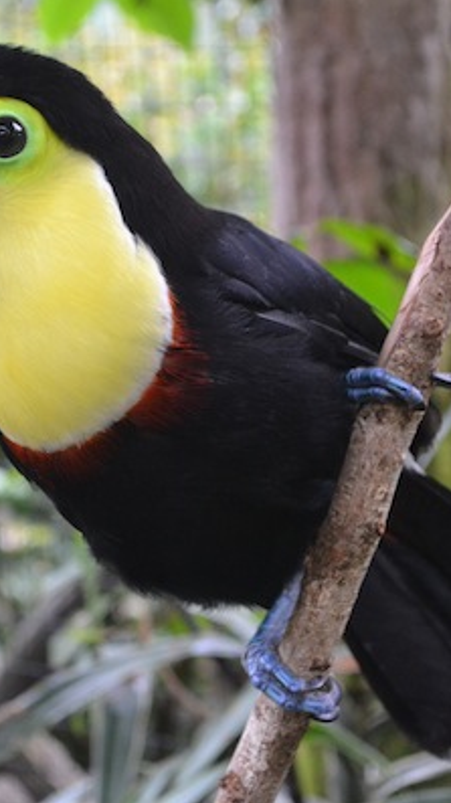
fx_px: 2273
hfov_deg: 11.3
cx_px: 144
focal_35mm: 107
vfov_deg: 20.0
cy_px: 400
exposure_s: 1/60
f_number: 5.3
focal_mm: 45
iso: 2000
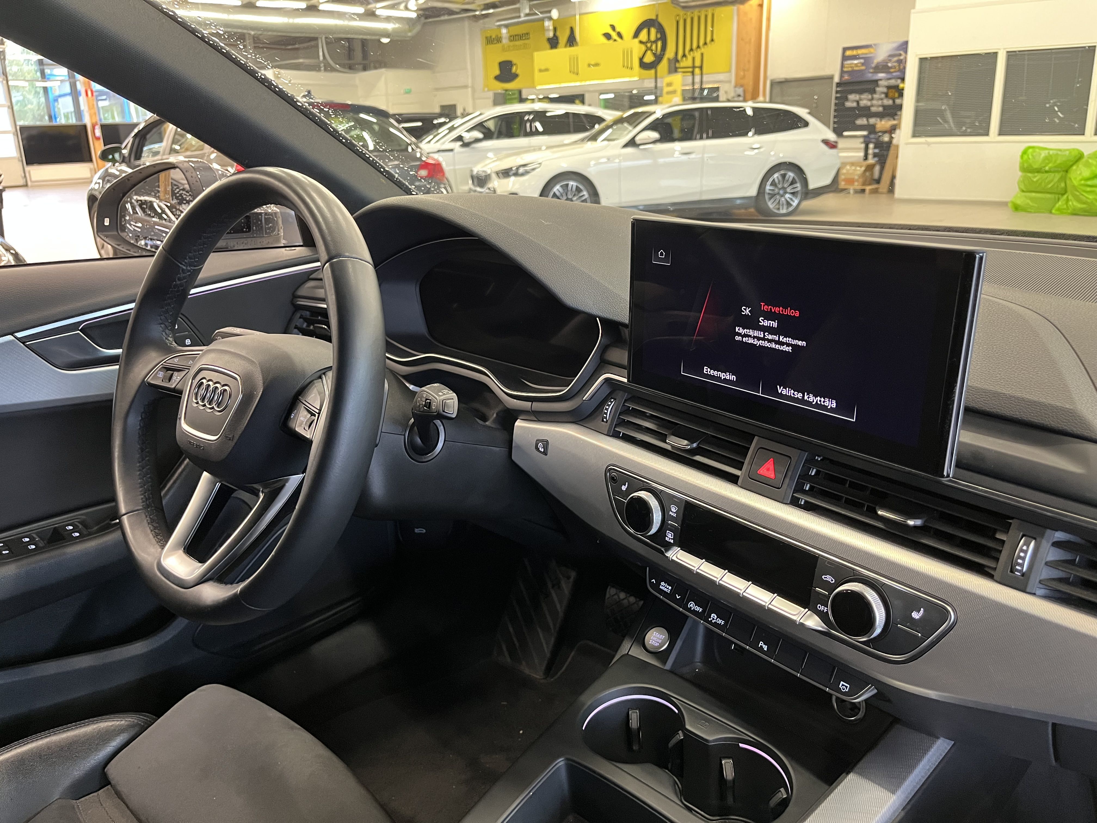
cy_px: 412
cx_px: 548
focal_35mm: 26
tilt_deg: -18.3
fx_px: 824
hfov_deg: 67.3
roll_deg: +2.5
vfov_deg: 53.1
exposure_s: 1/60
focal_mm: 5.1
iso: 400
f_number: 1.6
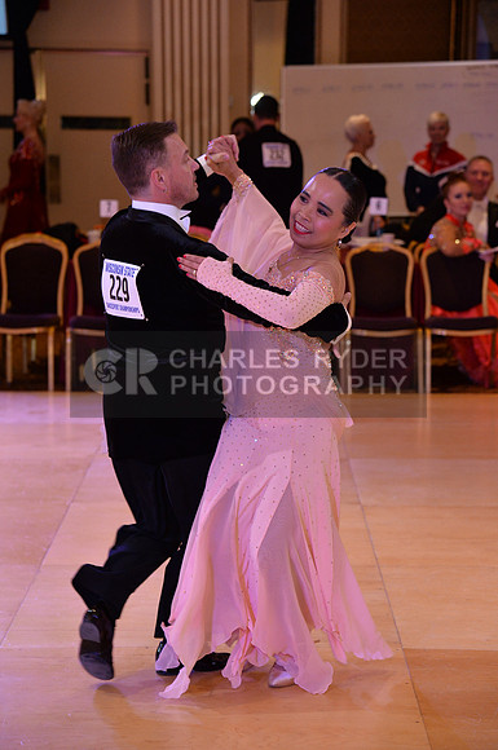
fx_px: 2081
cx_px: 249
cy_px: 375
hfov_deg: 13.6
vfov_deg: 20.4
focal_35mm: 100
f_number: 5.6
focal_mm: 100
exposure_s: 1/250
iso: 2000
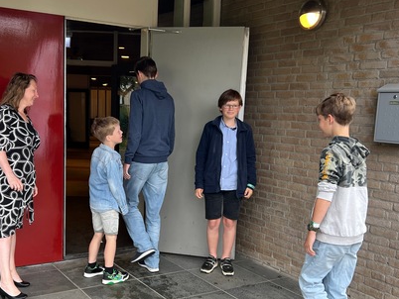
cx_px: 164
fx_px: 484
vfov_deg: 34.2
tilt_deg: -8.4
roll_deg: -0.9
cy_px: 191
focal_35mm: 42
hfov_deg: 44.6
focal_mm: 5.7
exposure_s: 1/121
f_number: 1.5
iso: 64
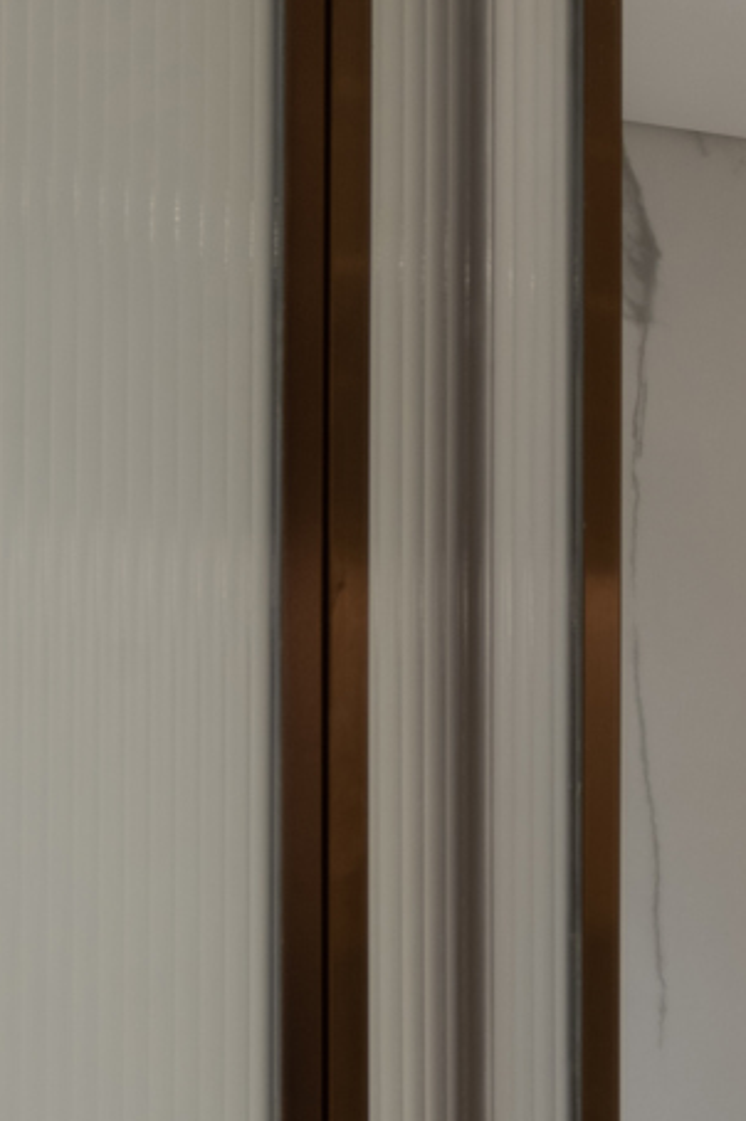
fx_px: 5447
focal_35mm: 175
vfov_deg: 11.5
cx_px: 1193
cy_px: 1294
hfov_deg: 7.7
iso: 125
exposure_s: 1/2
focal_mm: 45
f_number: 8
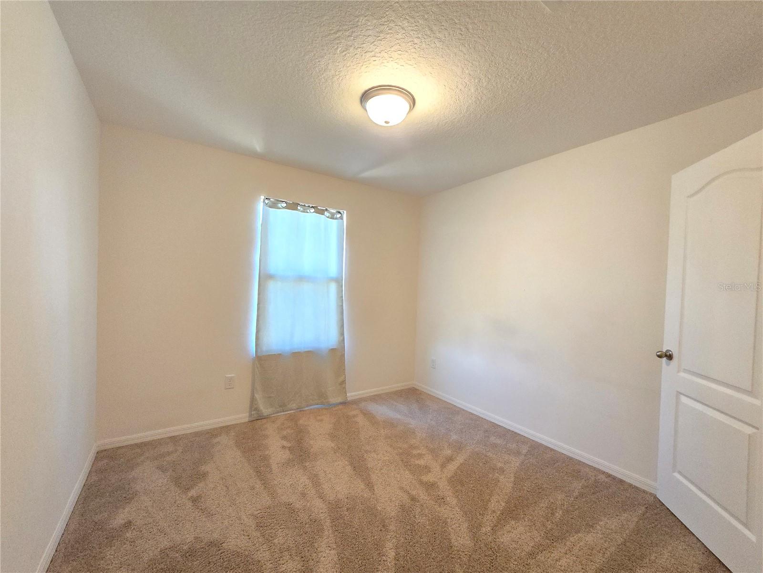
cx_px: 382
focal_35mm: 13
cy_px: 286
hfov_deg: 106.2
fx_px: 287
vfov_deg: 89.9
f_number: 2.2
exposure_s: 1/60
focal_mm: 2.2
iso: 1250
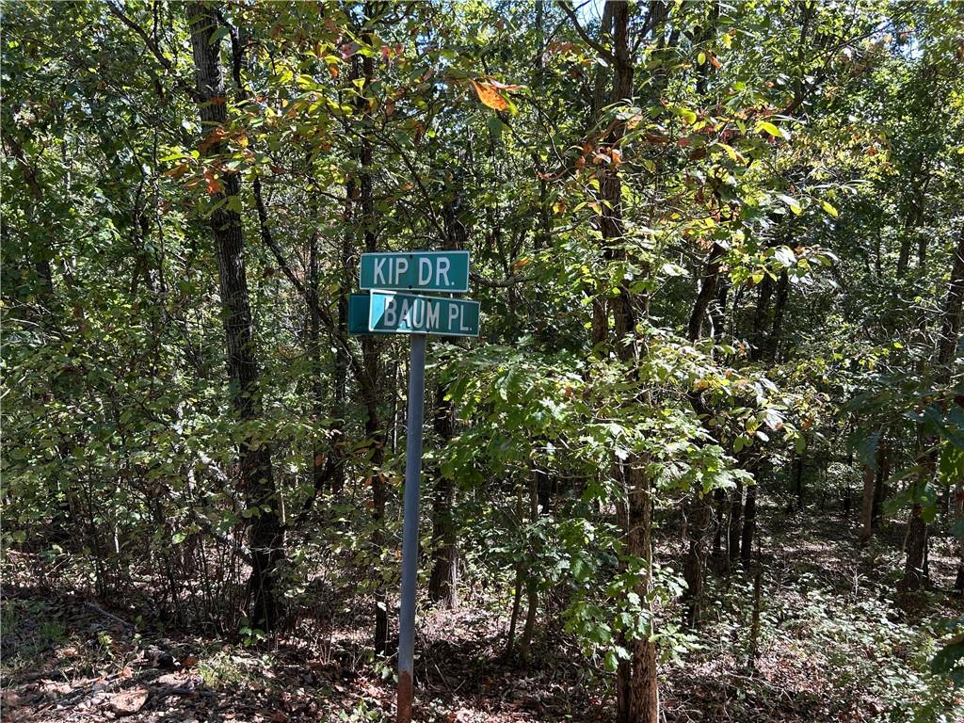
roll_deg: -1.1
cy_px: 362
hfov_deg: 67.3
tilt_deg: -7.8
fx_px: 724
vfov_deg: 53.1
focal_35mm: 26
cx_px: 482
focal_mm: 5.7
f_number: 1.5
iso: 40
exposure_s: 1/236
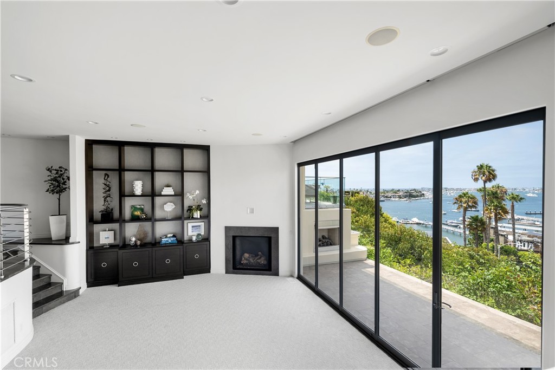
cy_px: 185
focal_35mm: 15
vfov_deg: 77.3
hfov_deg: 100.4
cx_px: 278
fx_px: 231
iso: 125
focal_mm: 15
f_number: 9
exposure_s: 1/15
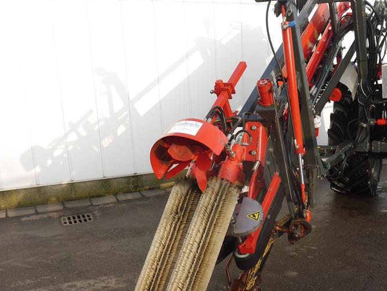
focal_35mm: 43
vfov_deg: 33.3
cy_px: 197
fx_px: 481
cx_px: 264
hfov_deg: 43.1
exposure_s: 1/200
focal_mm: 14
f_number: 5.6
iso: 160
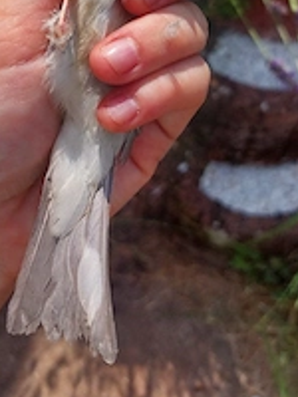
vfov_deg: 36.8
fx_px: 551
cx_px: 93
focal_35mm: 48
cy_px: 30
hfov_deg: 30.0
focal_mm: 5.23
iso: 25
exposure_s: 1/2000
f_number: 1.8
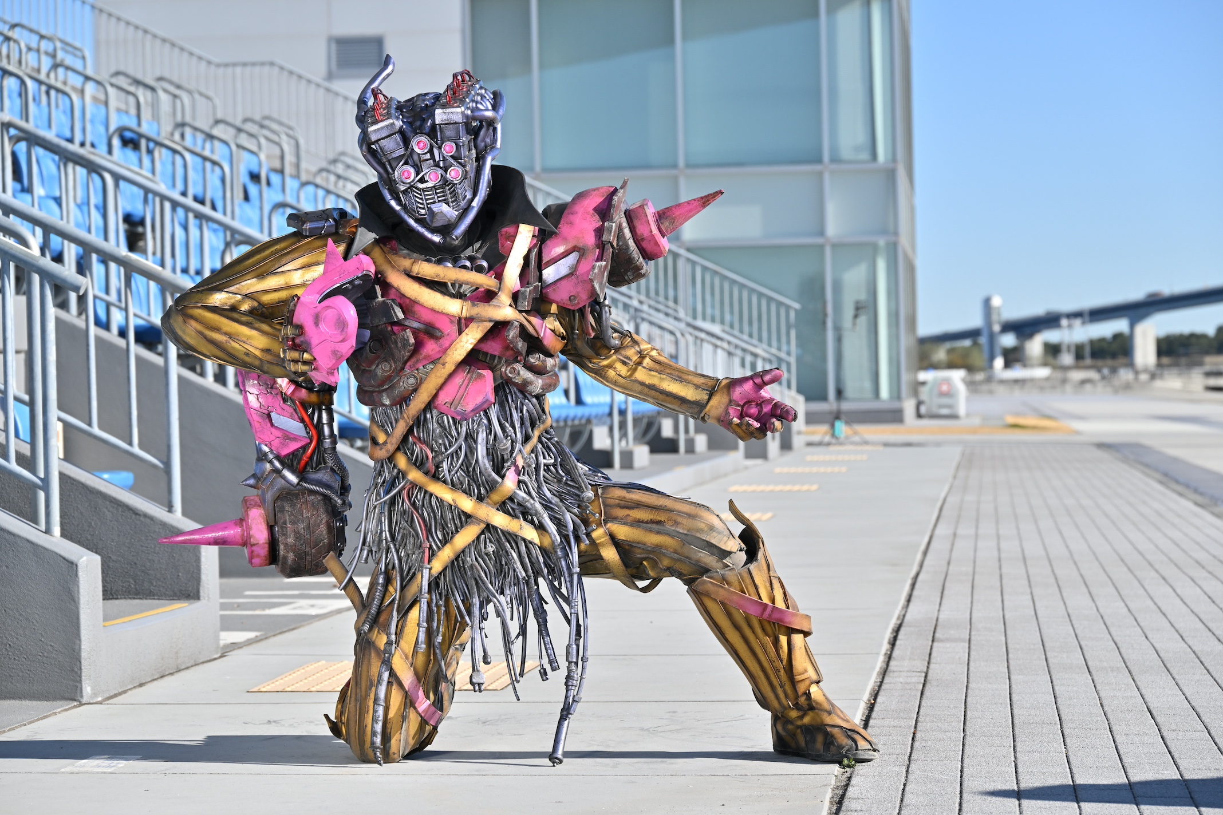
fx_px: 3737
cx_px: 612
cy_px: 408
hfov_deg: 18.6
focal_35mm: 110
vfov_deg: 12.5
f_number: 8
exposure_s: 1/800
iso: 250
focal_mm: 110
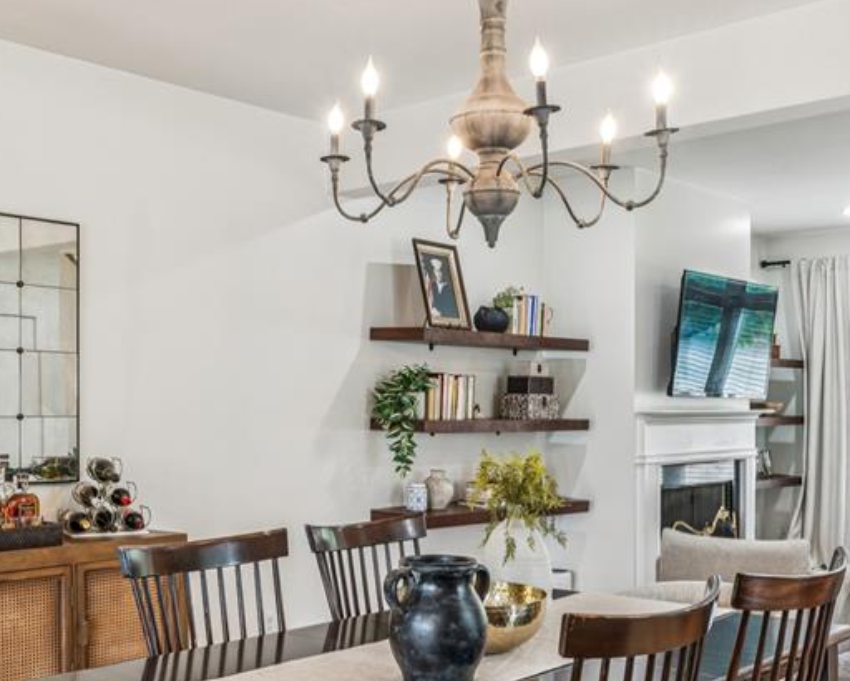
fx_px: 1132
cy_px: 422
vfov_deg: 33.3
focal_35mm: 45
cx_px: 334
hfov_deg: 40.9
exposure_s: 1/2
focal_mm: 24
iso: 200
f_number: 13
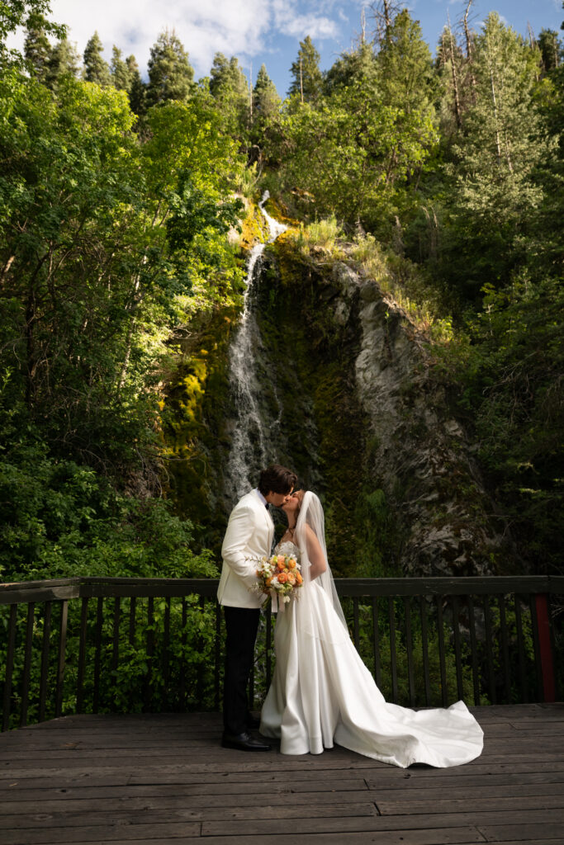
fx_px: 634
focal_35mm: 27
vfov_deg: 67.4
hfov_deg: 47.9
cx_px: 282
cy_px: 422
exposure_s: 1/2500
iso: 400
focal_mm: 27
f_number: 2.8
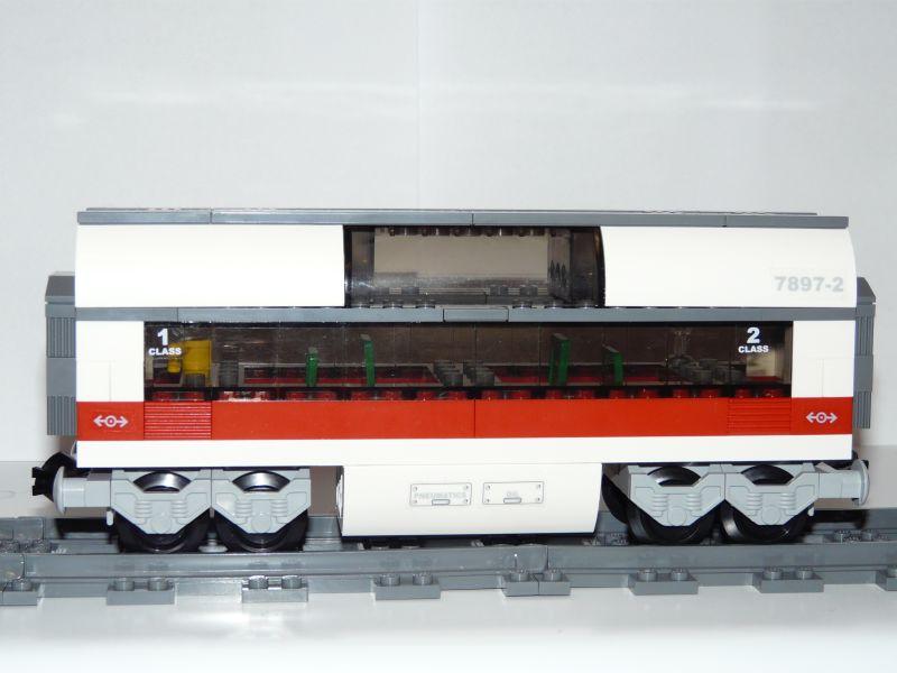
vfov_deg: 23.7
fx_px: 1607
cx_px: 448
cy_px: 336
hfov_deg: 31.2
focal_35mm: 62
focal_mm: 10.2
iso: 100
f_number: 4
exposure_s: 1/50
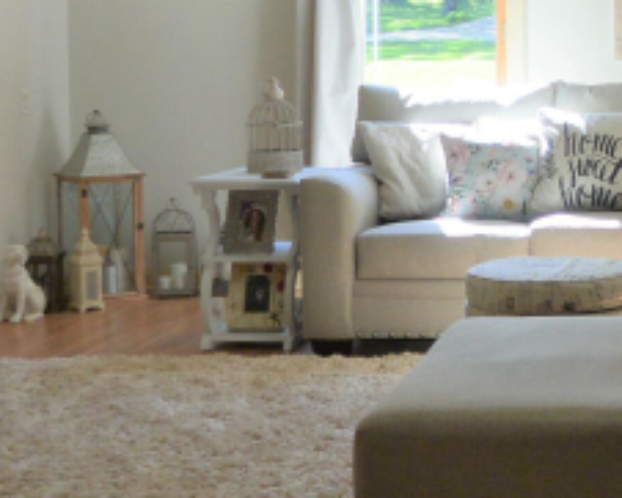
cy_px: 121
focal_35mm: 84
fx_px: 1547
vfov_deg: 18.2
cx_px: 749
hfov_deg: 21.1
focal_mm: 10
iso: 160
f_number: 3.5
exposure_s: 1/100
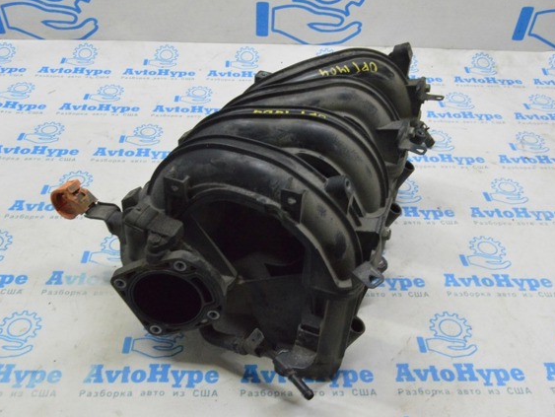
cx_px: 267
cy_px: 208
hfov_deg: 51.3
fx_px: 578
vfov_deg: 39.7
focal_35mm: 36
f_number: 20
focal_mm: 22
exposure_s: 1/20
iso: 6400
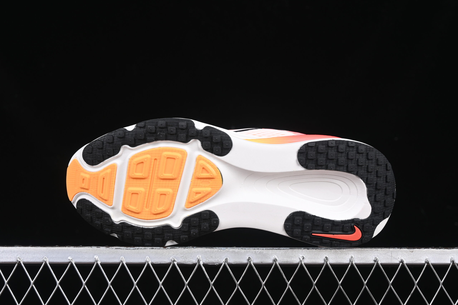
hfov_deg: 27.0
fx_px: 954
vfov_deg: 18.2
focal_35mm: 75
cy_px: 152
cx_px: 229
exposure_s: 1/80
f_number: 7.1
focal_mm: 50
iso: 160
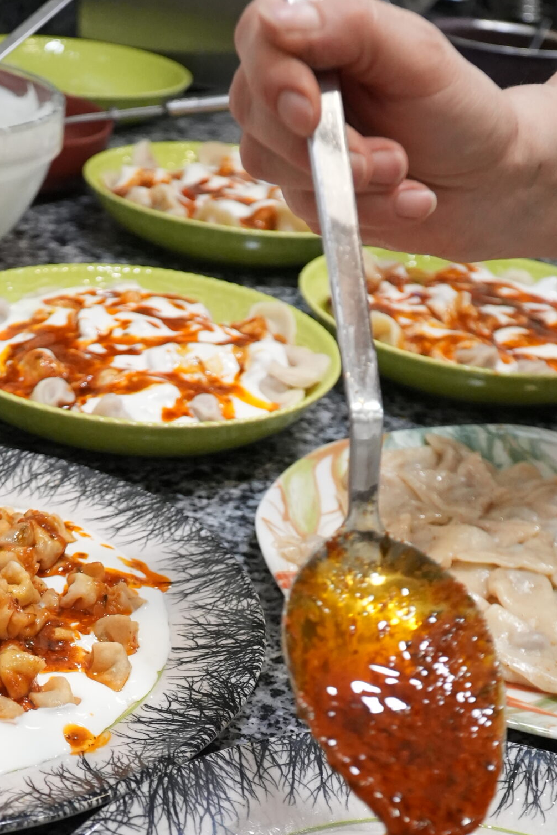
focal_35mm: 56
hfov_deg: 24.2
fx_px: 1300
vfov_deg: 34.6
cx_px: 246
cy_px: 666
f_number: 4
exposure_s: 1/200
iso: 3200
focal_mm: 22
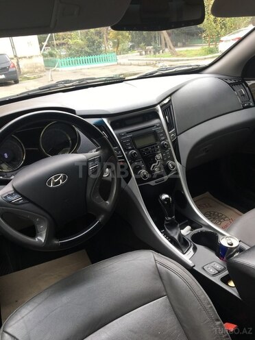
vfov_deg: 61.7
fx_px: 285
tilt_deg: -22.5
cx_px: 128
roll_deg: +6.3
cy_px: 170
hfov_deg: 48.2
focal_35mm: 29
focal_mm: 4.15
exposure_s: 1/50
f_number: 2.2
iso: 25
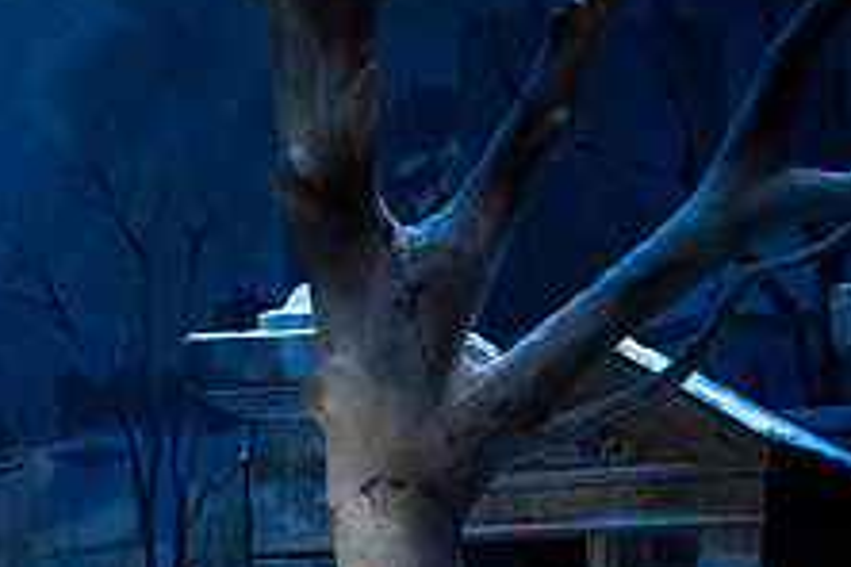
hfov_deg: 7.5
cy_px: 626
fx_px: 6429
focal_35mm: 272
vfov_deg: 5.0
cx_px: -92
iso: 20000
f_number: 10
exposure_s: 1/320
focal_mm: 104
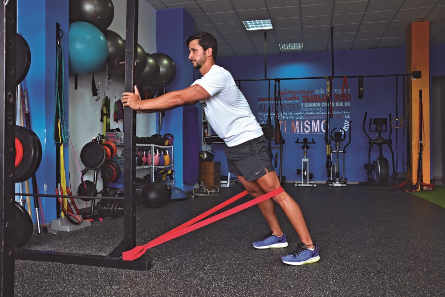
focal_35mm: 32
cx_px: 222
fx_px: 389
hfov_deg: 59.5
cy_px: 148
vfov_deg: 41.7
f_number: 5.6
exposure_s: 1/13
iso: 160
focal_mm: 21
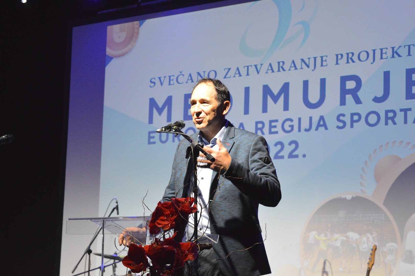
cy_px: 138
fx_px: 950
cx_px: 208
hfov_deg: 24.6
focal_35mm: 82
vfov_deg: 16.5
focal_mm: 55
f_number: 5.6
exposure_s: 1/125
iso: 3200
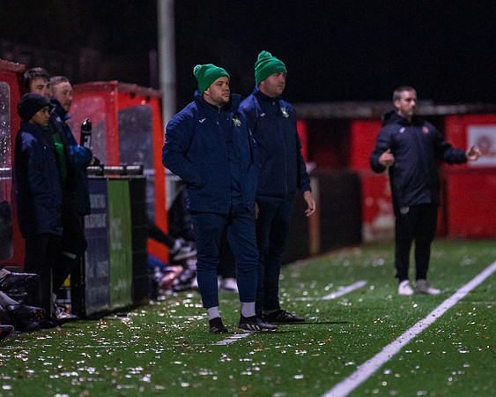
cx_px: 246
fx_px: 6693
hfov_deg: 4.2
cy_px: 198
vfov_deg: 3.4
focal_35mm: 456
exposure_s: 1/800
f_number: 2.8
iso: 8000
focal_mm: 270
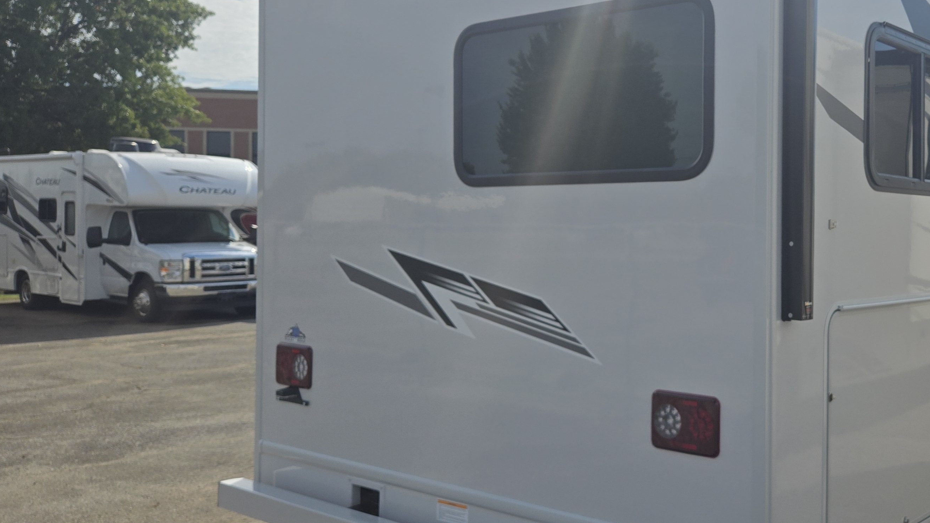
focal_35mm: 38
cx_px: 679
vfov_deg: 31.1
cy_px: 216
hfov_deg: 50.9
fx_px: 937
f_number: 1.8
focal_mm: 5.4
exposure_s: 1/5259
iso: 25
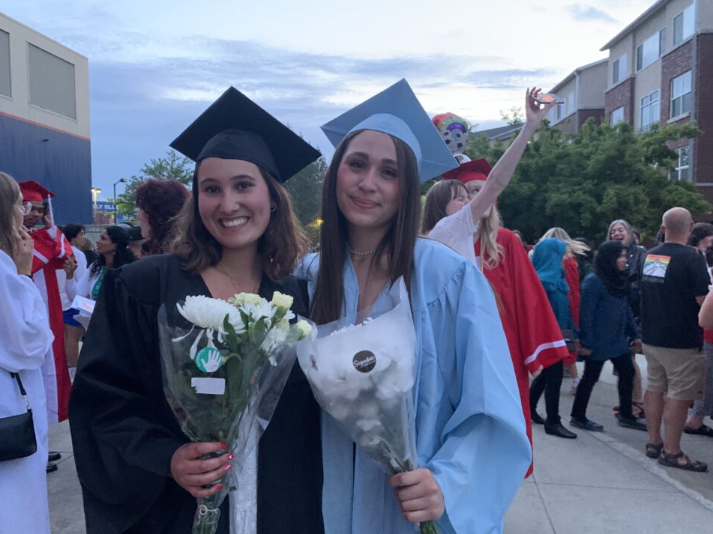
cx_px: 352
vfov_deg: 49.7
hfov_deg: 63.4
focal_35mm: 28
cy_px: 273
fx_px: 577
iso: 500
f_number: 1.8
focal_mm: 4.25
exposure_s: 1/30
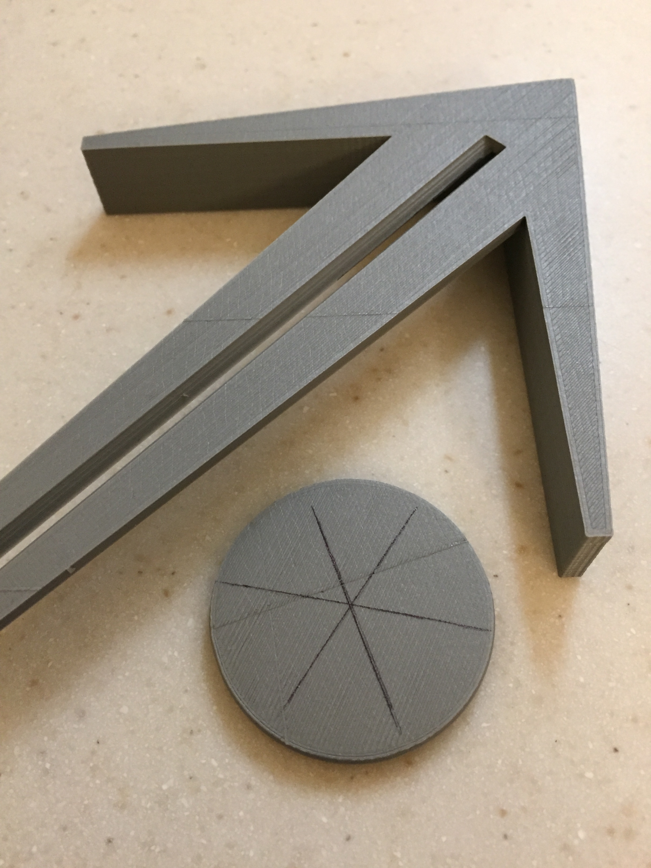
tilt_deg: -60.2
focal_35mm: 29
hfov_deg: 48.2
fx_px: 727
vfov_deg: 61.7
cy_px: 434
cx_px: 326
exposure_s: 1/30
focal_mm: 4.15
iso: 200
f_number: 2.2
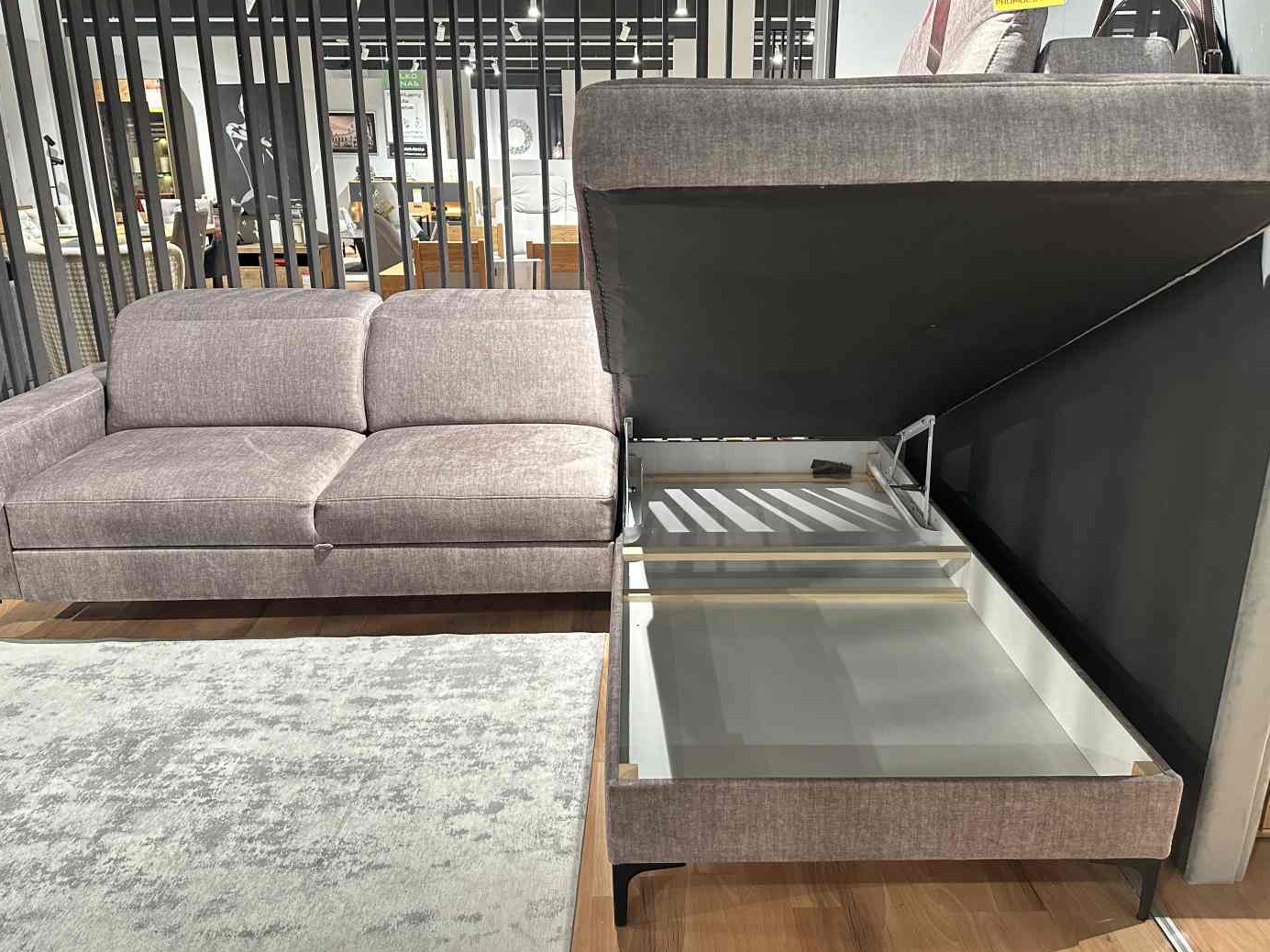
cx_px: 638
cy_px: 450
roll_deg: +0.2
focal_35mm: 26
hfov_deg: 67.3
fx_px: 954
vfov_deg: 53.0
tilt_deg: -17.1
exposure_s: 1/50
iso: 320
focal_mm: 6.86
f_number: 1.78
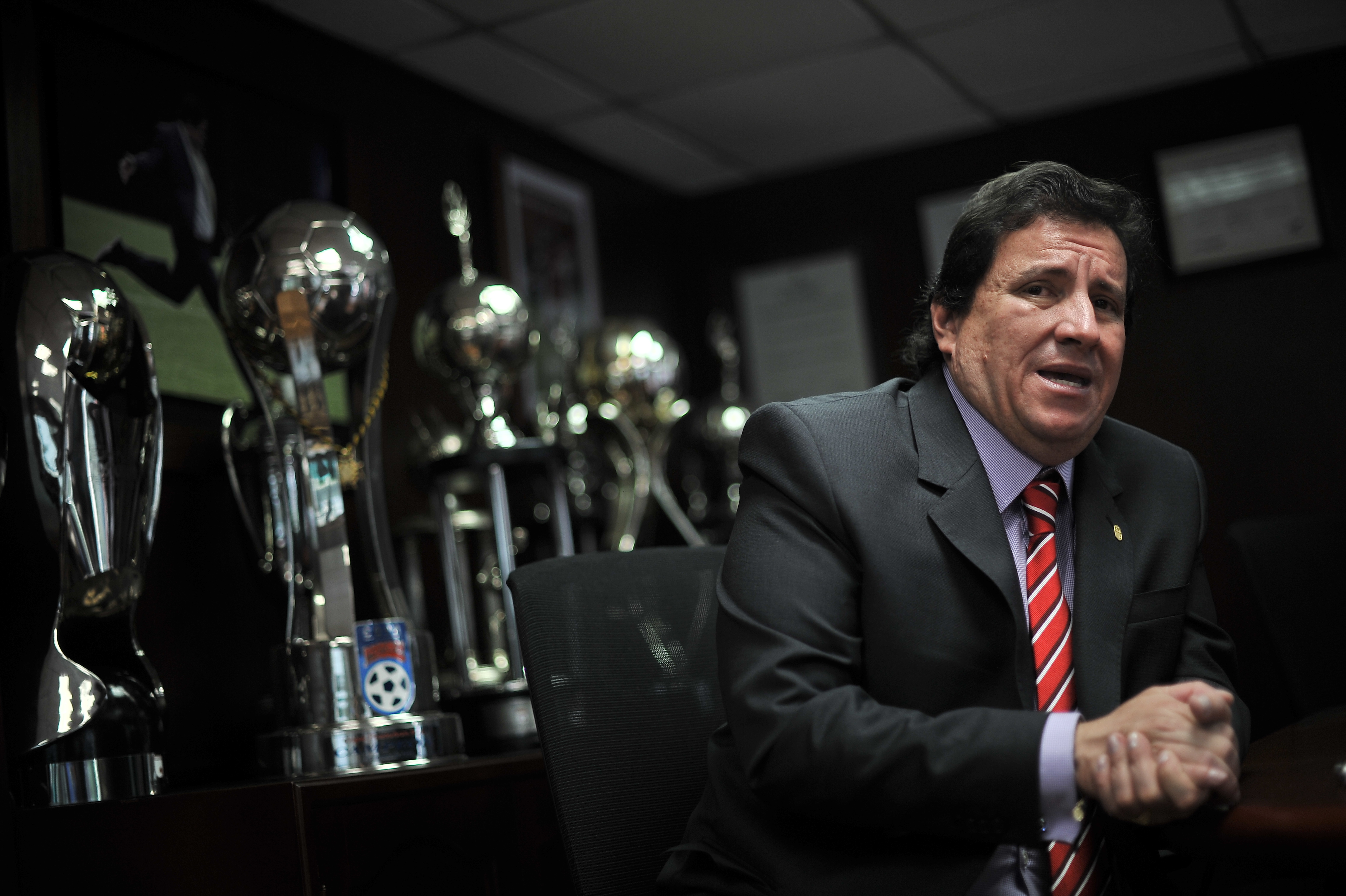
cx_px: 673
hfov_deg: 39.6
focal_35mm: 50
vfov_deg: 27.0
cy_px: 448
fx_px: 1868
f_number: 1.4
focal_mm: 50
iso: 400
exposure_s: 1/250
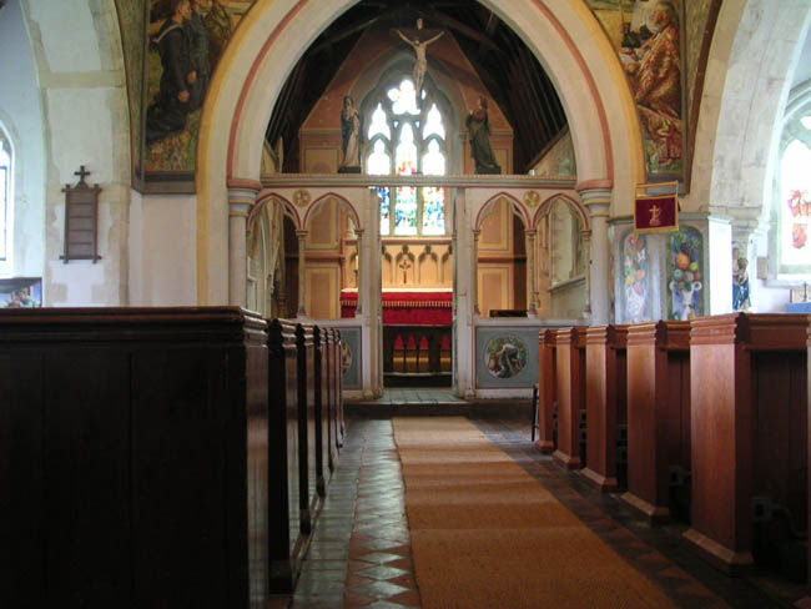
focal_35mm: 38
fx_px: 891
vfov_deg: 37.7
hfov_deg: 49.0
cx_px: 406
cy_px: 304
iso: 100
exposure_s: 1/3
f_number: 2.8
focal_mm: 6
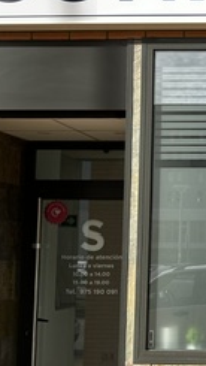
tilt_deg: +5.5
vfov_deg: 28.6
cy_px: 175
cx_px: 276
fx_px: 718
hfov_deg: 15.5
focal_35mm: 74
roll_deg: -0.4
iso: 50
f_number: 1.5
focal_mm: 5.7
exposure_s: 1/1934
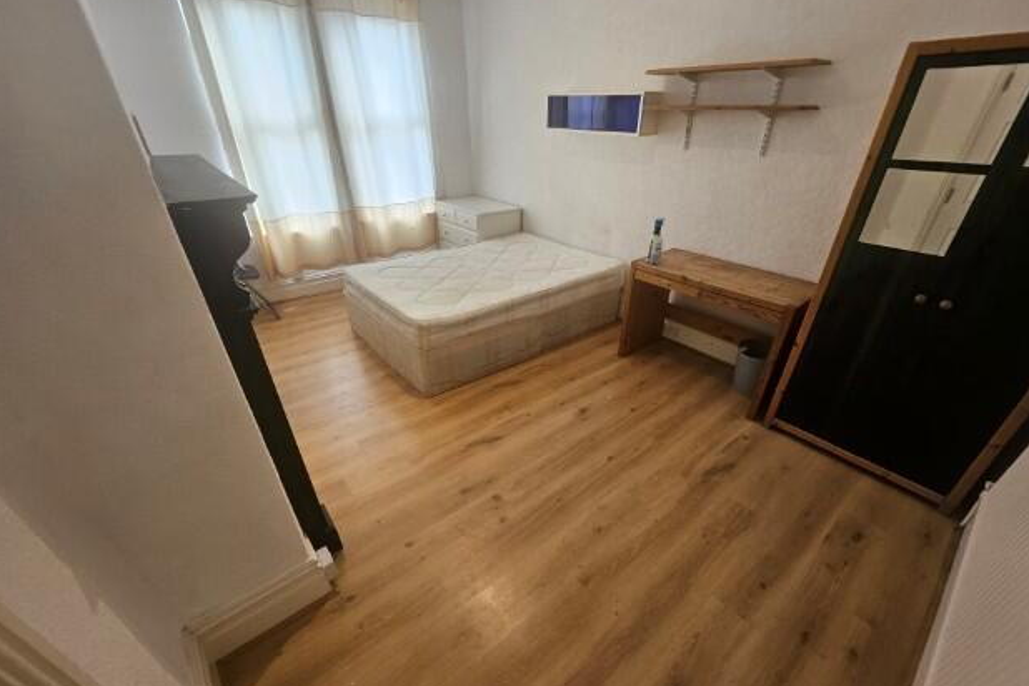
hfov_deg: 104.2
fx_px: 400
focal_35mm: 14
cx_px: 524
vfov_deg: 81.0
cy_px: 376
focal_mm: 1.7
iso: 125
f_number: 2.2
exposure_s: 1/50
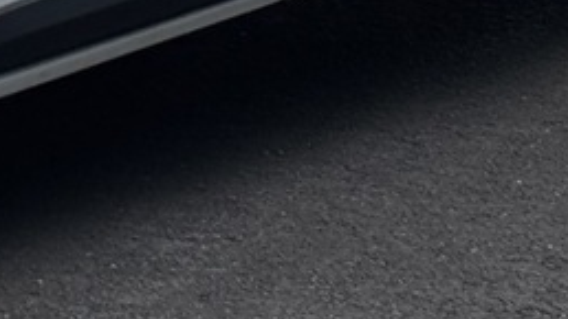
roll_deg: -2.2
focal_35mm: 316
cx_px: -277
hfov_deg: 6.7
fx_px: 4758
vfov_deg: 3.7
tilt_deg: -3.4
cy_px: -724
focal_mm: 5.96
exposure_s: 1/775
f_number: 1.6
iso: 32
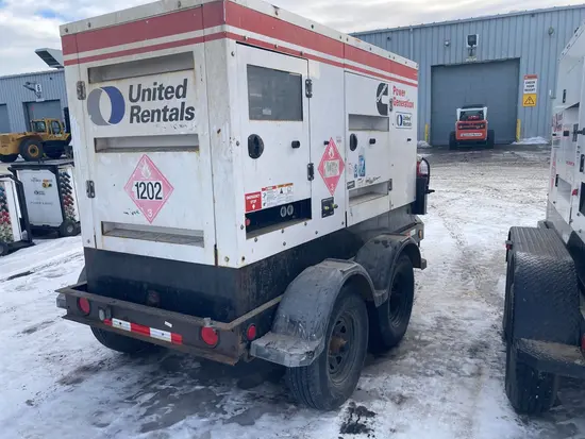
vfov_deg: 49.8
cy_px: 220
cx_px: 292
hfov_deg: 63.4
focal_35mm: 28
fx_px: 473
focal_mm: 3.99
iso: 20
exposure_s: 1/747
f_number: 1.8
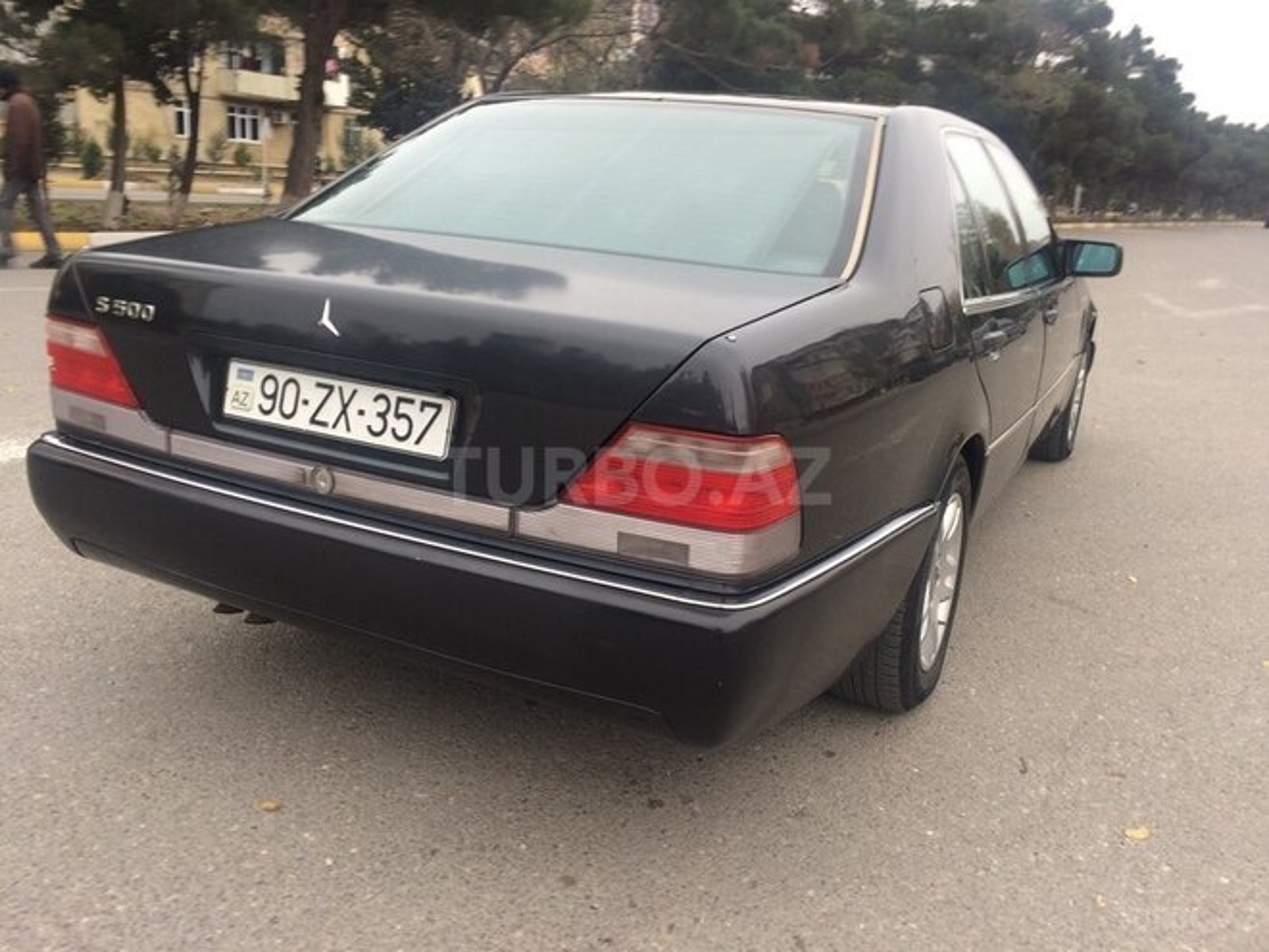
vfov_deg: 48.2
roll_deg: -2.2
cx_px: 634
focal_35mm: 29
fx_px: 1063
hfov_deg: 61.7
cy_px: 476
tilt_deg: -20.0
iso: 32
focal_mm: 4.15
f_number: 2.2
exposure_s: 1/50
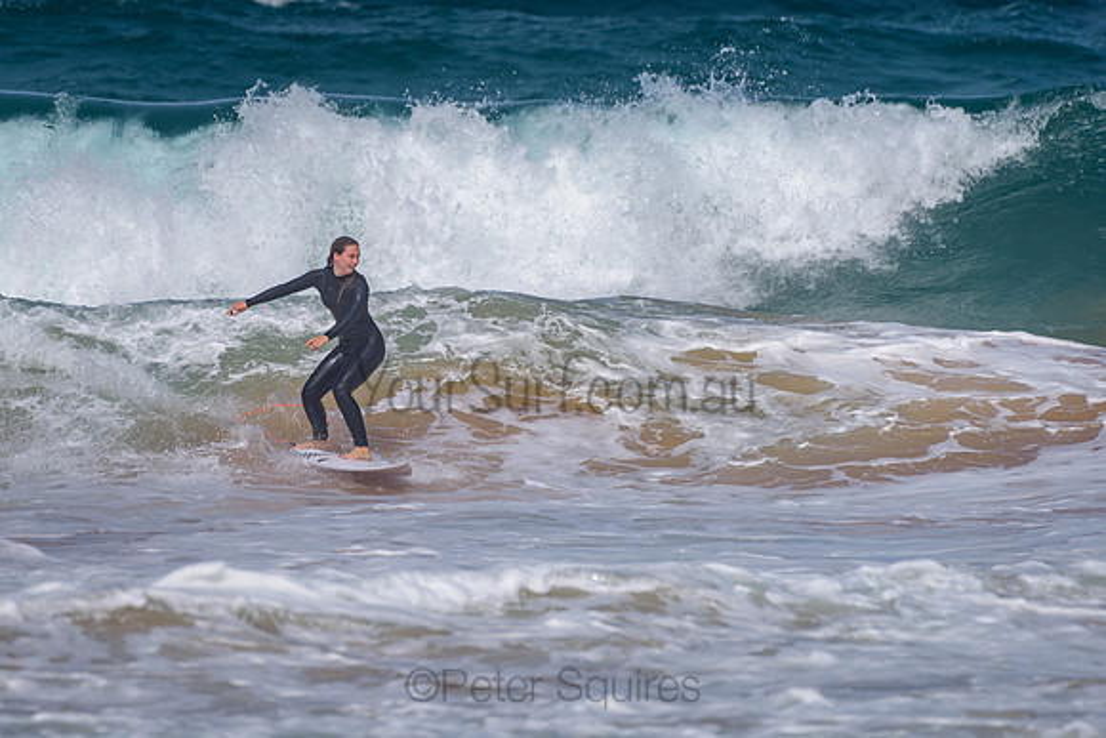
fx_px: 18847
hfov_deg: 3.4
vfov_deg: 2.2
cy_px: 285
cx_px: 451
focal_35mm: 613
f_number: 5.6
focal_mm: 500
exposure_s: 1/2000
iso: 80
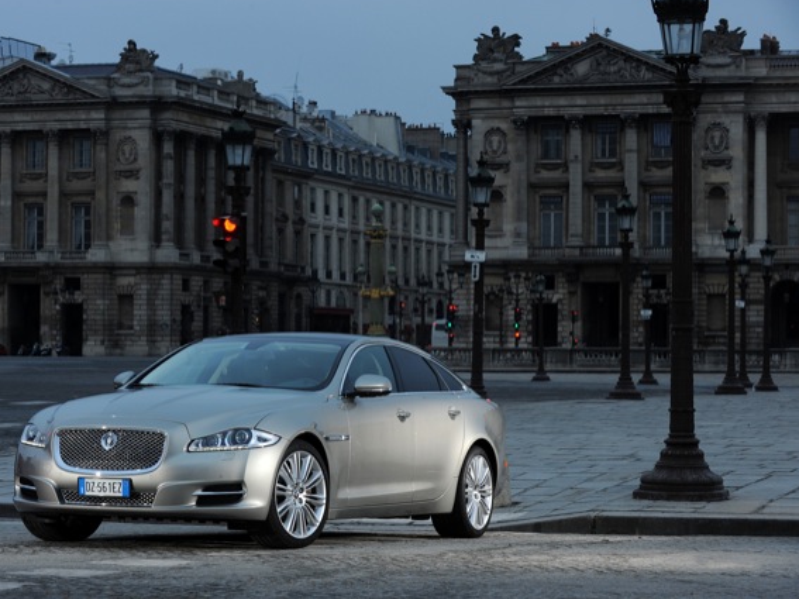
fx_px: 2585
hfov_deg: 17.6
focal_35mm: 112
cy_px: 297
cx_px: 366
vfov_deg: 13.2
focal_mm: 102
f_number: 8
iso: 200
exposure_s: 1/15
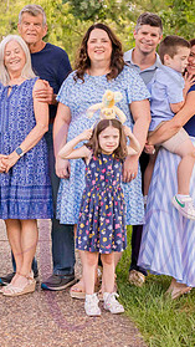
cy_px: 135
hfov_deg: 11.0
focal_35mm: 109
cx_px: 5
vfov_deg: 19.6
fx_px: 1002
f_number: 4
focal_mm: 50
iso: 400
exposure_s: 1/320
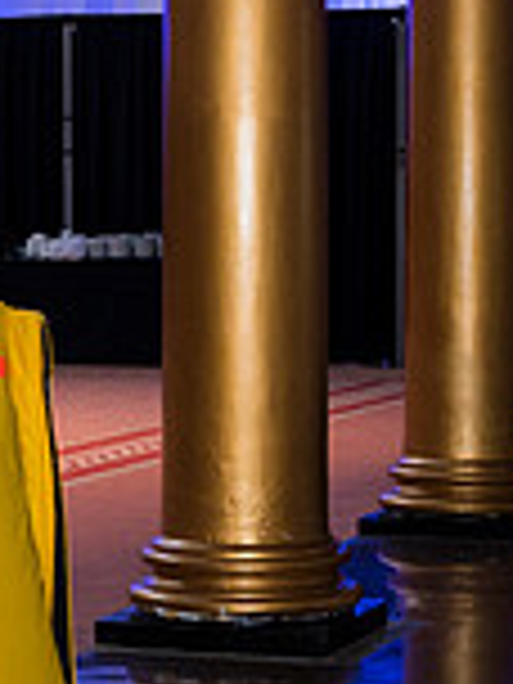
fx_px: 2727
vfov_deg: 14.3
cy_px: 335
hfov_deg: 10.7
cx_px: 52
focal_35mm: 138
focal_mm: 35
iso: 800
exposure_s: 1/100
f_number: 4
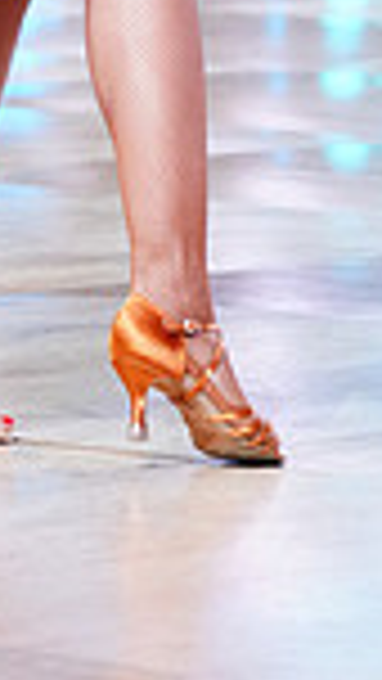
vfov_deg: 5.0
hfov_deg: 2.9
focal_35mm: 423
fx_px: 7613
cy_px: -567
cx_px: -200
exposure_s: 1/200
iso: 2000
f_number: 4
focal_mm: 105
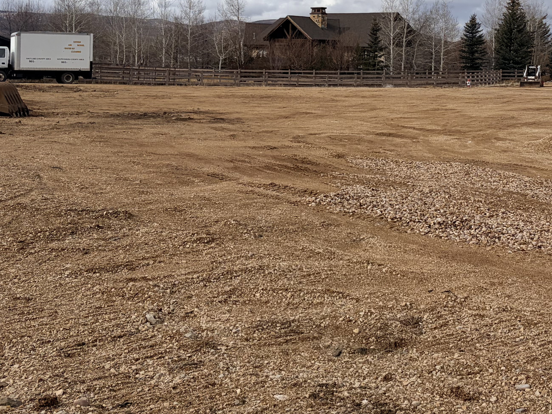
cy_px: 43
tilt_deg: -0.6
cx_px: 396
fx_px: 909
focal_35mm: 57
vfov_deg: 24.9
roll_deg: -2.4
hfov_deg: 33.3
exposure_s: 1/8850
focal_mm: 5.96
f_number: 1.6
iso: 64
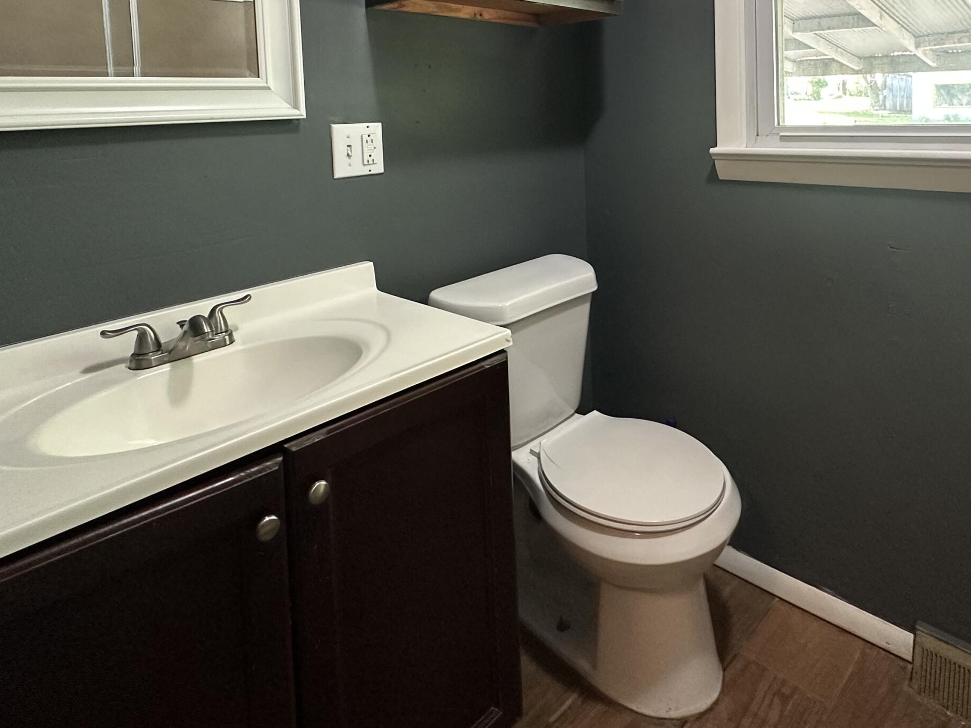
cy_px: 132
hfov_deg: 72.9
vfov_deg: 54.3
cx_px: 596
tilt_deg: -2.2
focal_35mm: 23
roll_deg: +1.2
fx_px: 645
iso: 320
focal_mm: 2.22
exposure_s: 1/60
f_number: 2.2
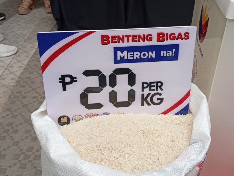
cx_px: 117
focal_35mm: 42
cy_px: 88
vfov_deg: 34.4
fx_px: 284
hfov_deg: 44.7
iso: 91
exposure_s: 1/60
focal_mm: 3.98
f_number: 1.8
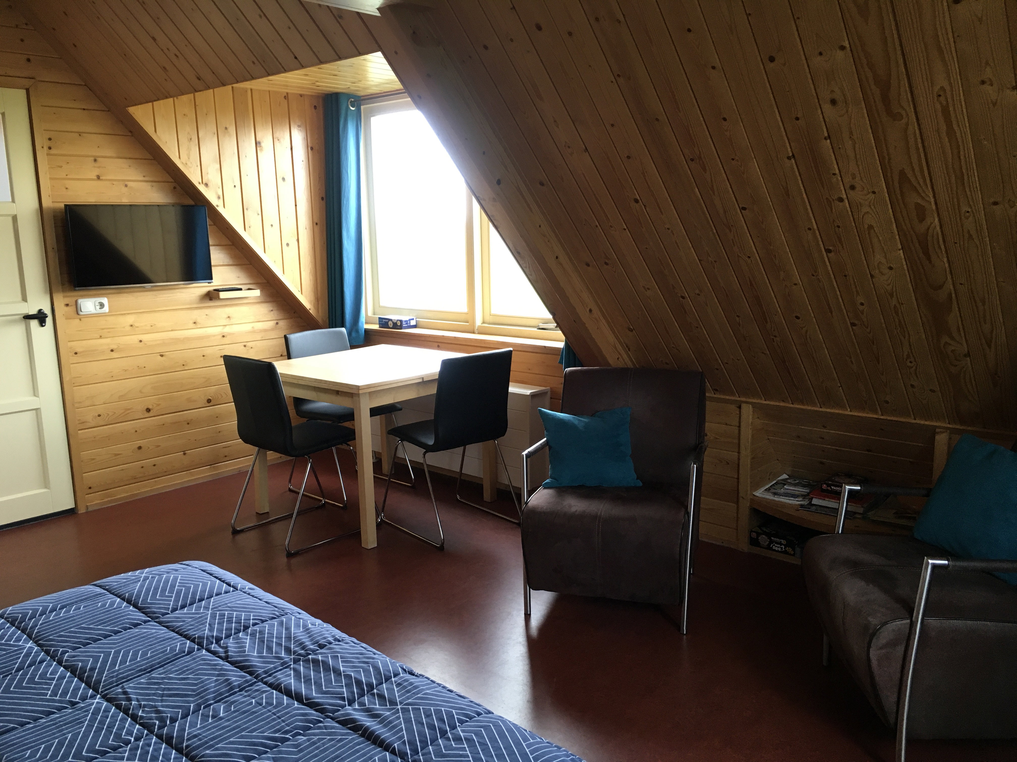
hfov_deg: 61.7
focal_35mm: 29
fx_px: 852
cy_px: 381
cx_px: 508
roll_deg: +1.2
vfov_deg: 48.2
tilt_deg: -10.6
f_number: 2.2
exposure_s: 1/33
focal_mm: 4.15
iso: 64
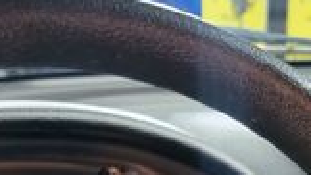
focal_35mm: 103
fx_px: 849
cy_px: 427
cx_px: 175
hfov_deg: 20.7
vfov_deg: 10.2
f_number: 1.8
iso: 1000
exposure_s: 1/24
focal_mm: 6.7
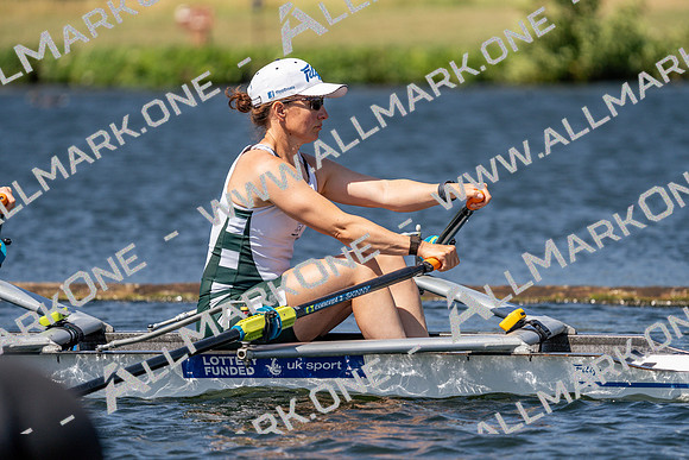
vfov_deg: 3.7
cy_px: 230
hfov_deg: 5.5
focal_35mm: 376
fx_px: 7198
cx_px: 344
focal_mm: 376
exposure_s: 1/2000
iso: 250
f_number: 6.3
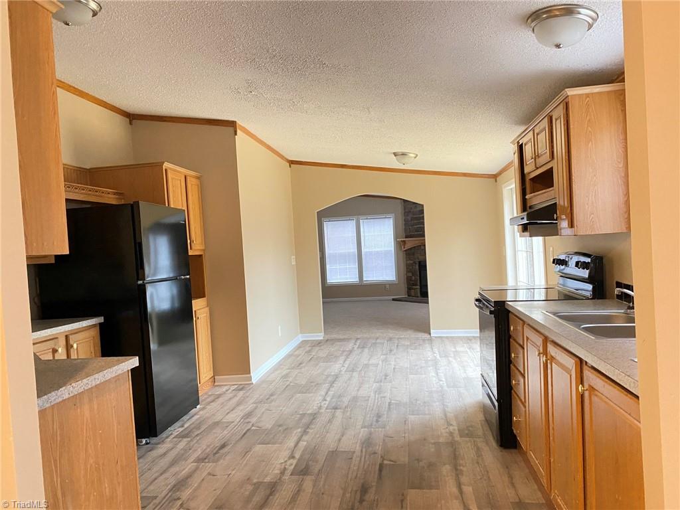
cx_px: 340
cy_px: 255
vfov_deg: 53.1
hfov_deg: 67.3
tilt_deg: -1.5
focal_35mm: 26
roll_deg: +3.7
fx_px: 511
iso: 400
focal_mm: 4.25
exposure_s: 1/60
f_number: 1.8
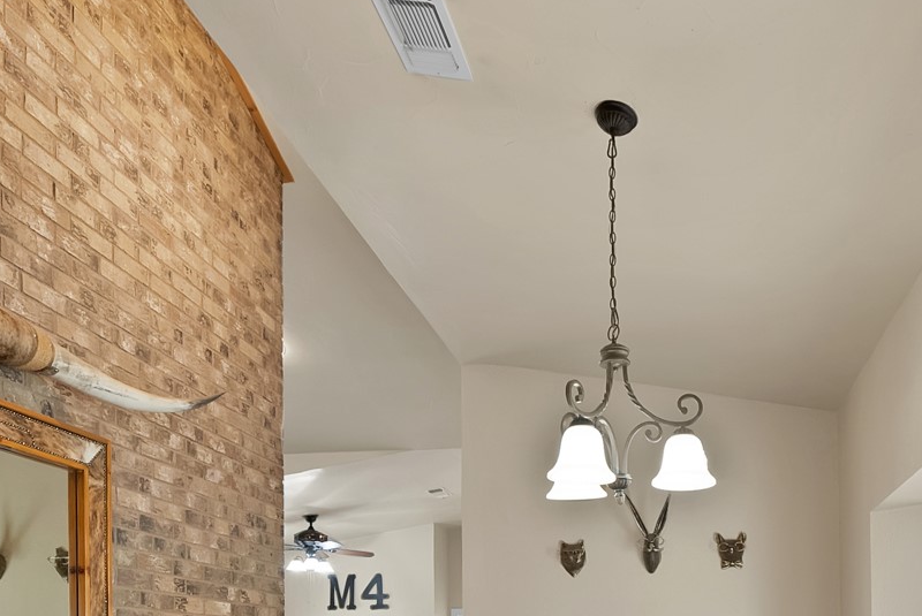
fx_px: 769
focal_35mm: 30
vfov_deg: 37.2
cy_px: 667
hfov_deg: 59.6
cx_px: 655
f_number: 9
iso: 640
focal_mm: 12
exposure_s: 1/2
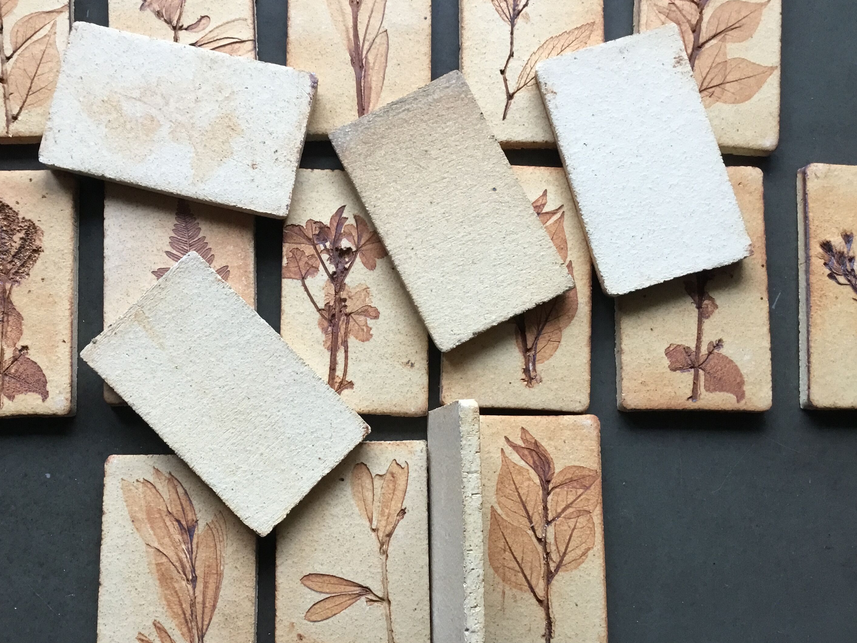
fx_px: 891
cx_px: 360
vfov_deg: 39.6
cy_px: 366
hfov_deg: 51.1
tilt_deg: -83.5
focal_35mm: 36
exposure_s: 1/33
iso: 100
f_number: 2.4
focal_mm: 3.3
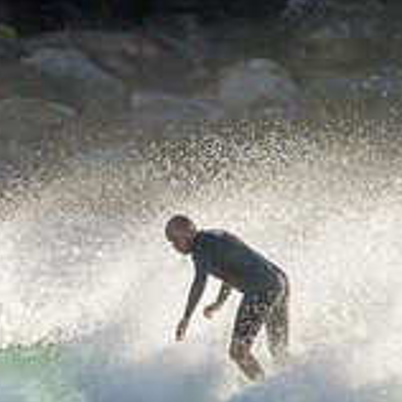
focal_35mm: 2503
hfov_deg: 0.7
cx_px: 87
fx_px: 32886
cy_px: 469
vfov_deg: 0.7
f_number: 11
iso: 900
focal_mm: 800
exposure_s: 1/2000
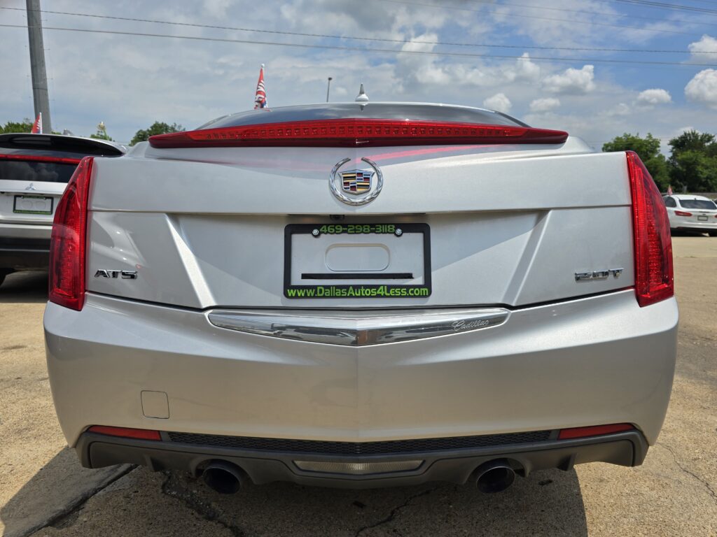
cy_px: 268
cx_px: 358
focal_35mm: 23
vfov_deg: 58.9
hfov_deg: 73.9
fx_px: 476
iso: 12
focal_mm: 6.3
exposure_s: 1/1513
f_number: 1.7
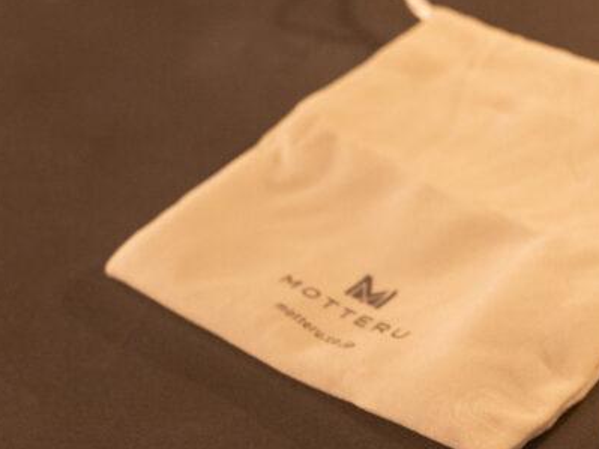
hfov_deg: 22.3
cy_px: 286
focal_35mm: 84
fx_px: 1453
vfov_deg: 17.5
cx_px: 624
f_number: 4
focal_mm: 25
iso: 3200
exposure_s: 1/125
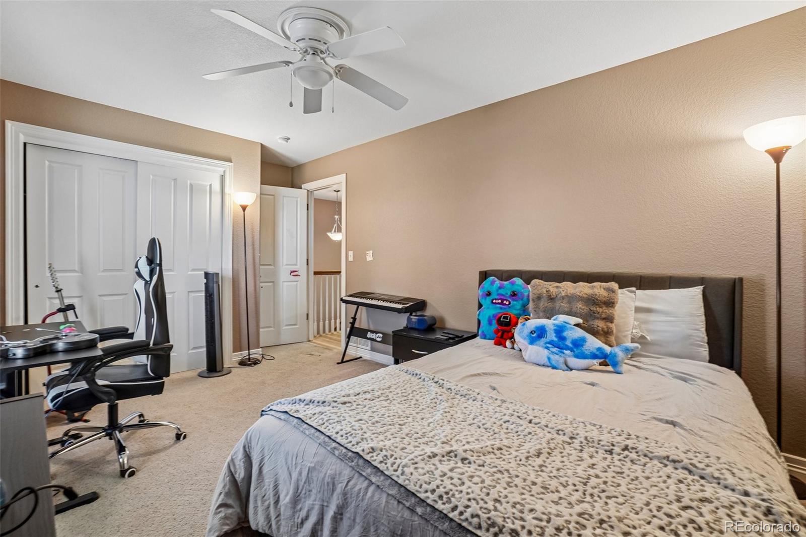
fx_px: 336
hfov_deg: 100.4
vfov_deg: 77.3
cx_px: 403
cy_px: 268
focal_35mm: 15
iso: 400
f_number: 8
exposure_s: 1/4
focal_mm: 10
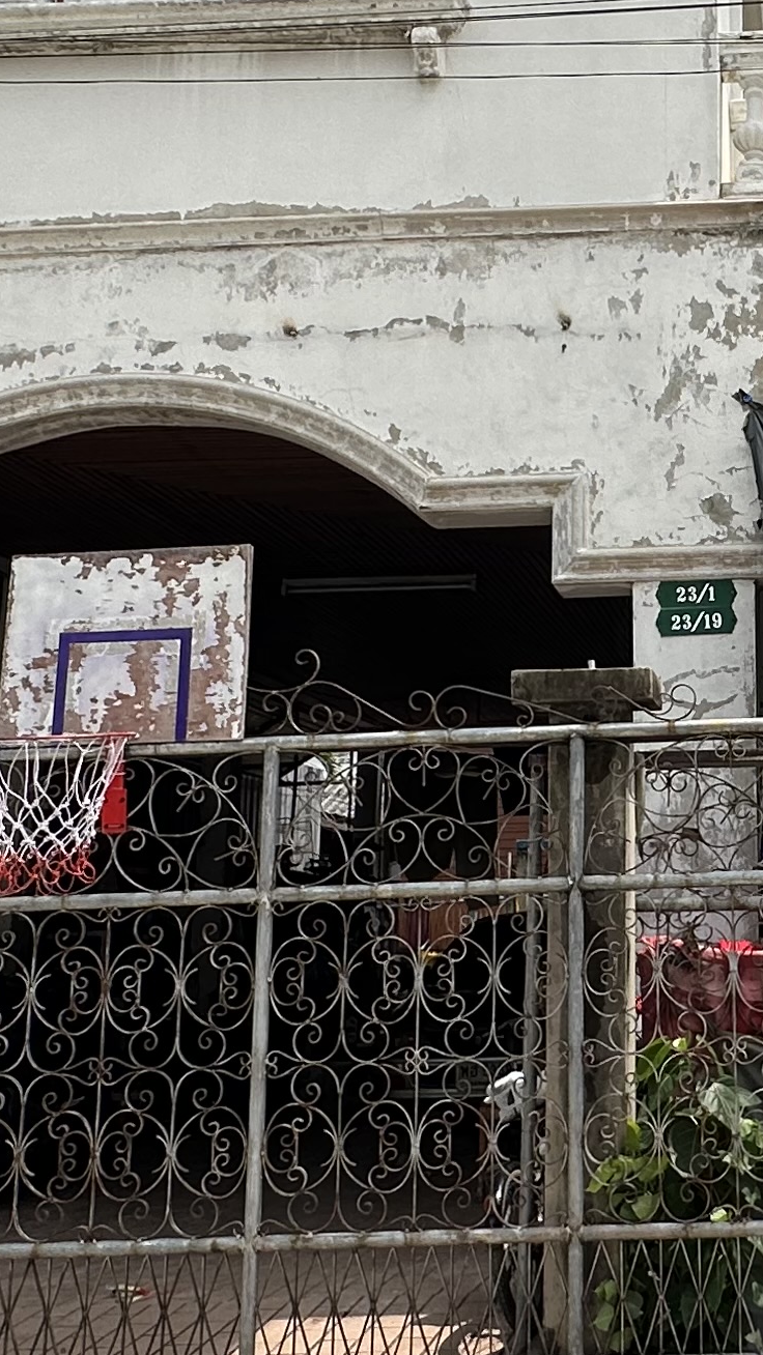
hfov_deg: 23.8
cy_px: 524
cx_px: 836
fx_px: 1690
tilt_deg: +14.2
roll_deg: +1.9
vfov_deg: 43.4
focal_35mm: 47
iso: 40
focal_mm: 2.22
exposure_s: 1/2132
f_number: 2.2
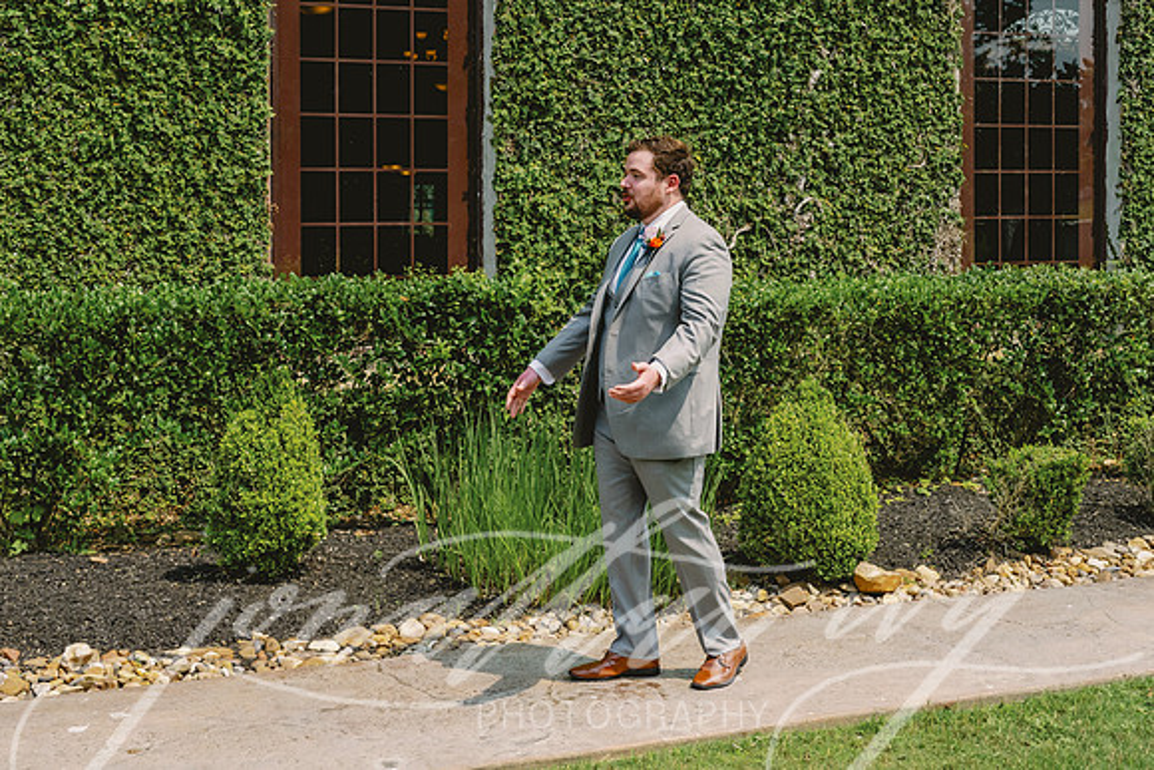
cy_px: 267
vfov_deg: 24.6
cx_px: 561
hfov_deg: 36.3
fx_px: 1760
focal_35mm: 55
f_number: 4
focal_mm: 42
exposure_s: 1/4000
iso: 400
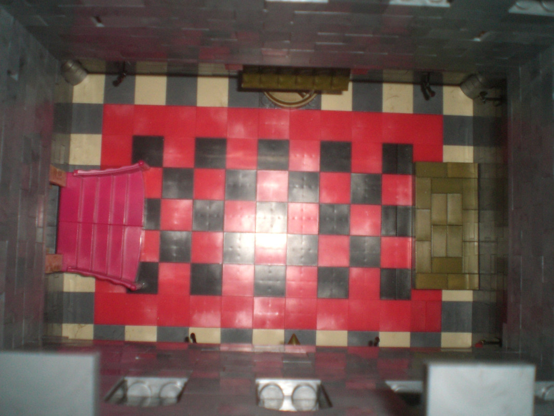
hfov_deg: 49.0
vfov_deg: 37.7
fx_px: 608
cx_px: 277
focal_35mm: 38
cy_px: 208
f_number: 3.1
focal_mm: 6.3
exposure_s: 1/60
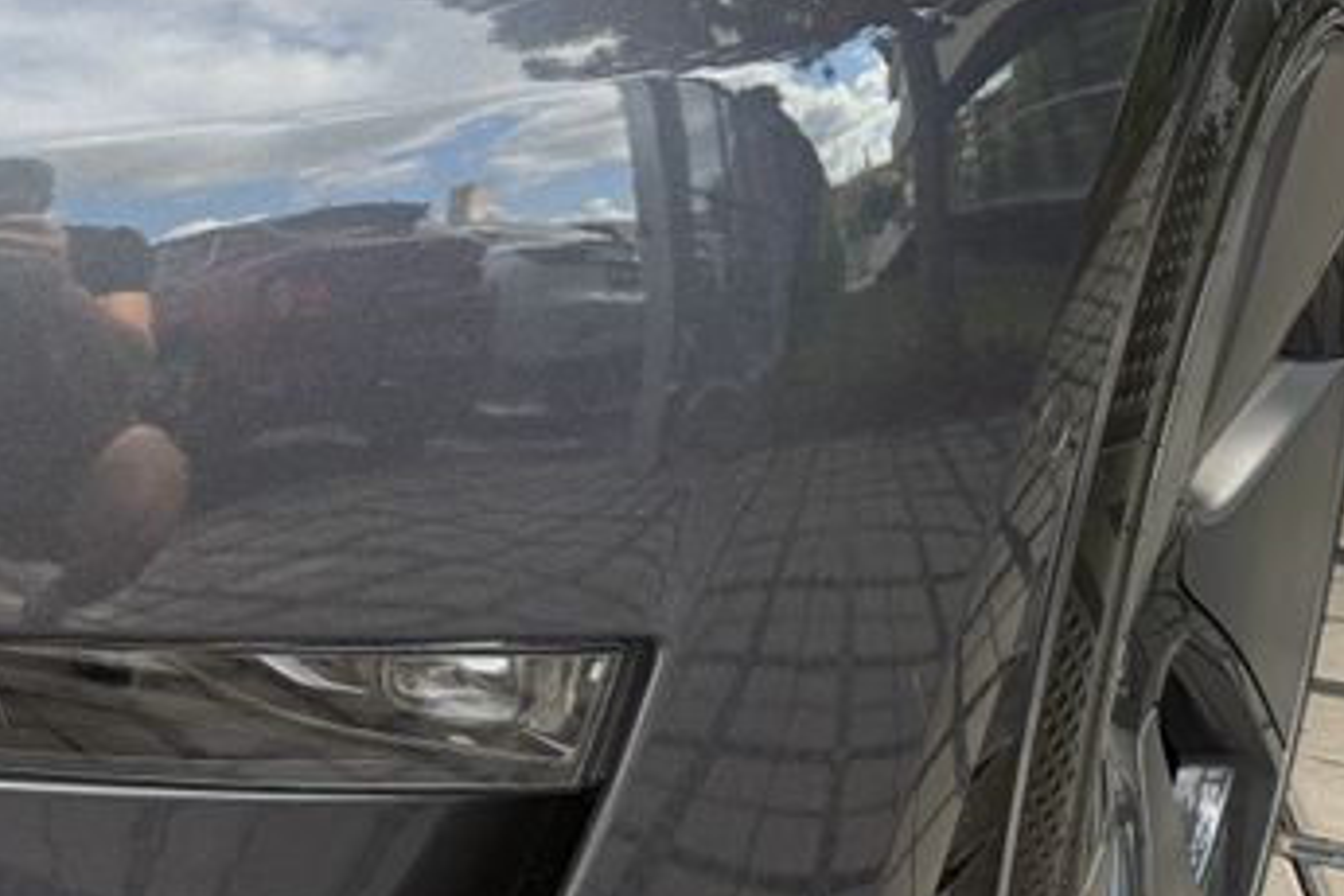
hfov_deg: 22.9
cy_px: 74
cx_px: -604
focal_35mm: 74
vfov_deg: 18.1
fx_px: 2762
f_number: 1.78
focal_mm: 6.76
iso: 100
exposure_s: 1/878
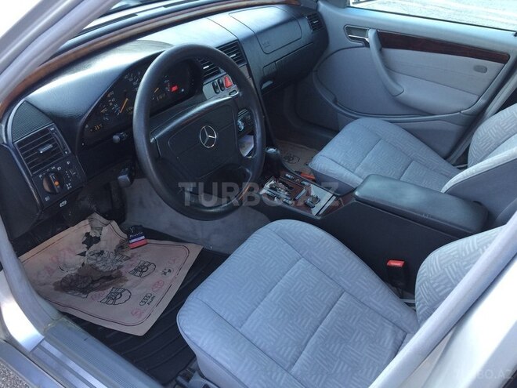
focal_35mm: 29
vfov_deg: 48.2
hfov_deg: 61.7
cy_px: 194
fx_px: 433
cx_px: 258
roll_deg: +3.6
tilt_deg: -33.5
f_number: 2.2
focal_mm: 4.15
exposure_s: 1/33
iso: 32
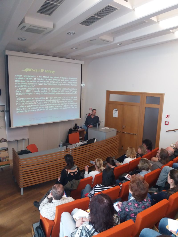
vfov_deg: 63.4
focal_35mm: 28
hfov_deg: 49.7
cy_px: 118
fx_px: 192
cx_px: 89
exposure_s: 1/33
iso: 200
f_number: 1.9
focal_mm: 3.7
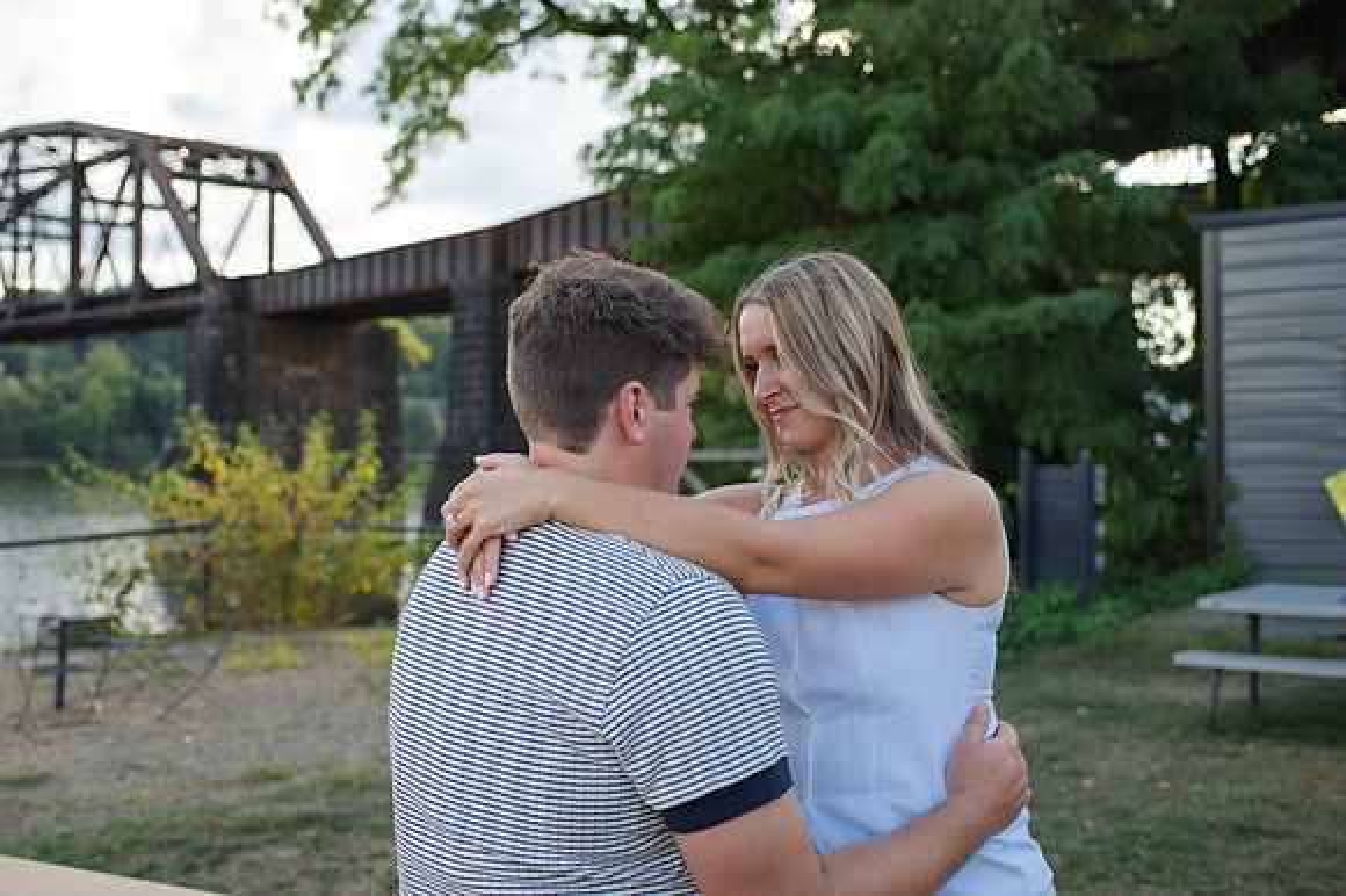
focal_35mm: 38
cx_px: 635
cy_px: 423
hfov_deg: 51.2
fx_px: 1404
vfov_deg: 35.4
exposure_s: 1/320
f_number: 3.2
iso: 100
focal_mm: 35
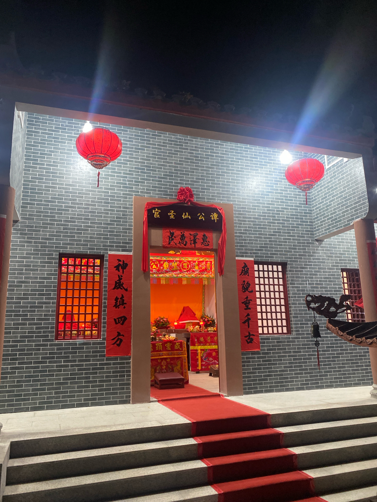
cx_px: 188
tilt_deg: +14.1
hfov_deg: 53.1
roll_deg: +1.0
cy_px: 251
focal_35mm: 26
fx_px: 378
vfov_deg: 67.3
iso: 320
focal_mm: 4.25
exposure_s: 1/50
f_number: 1.8
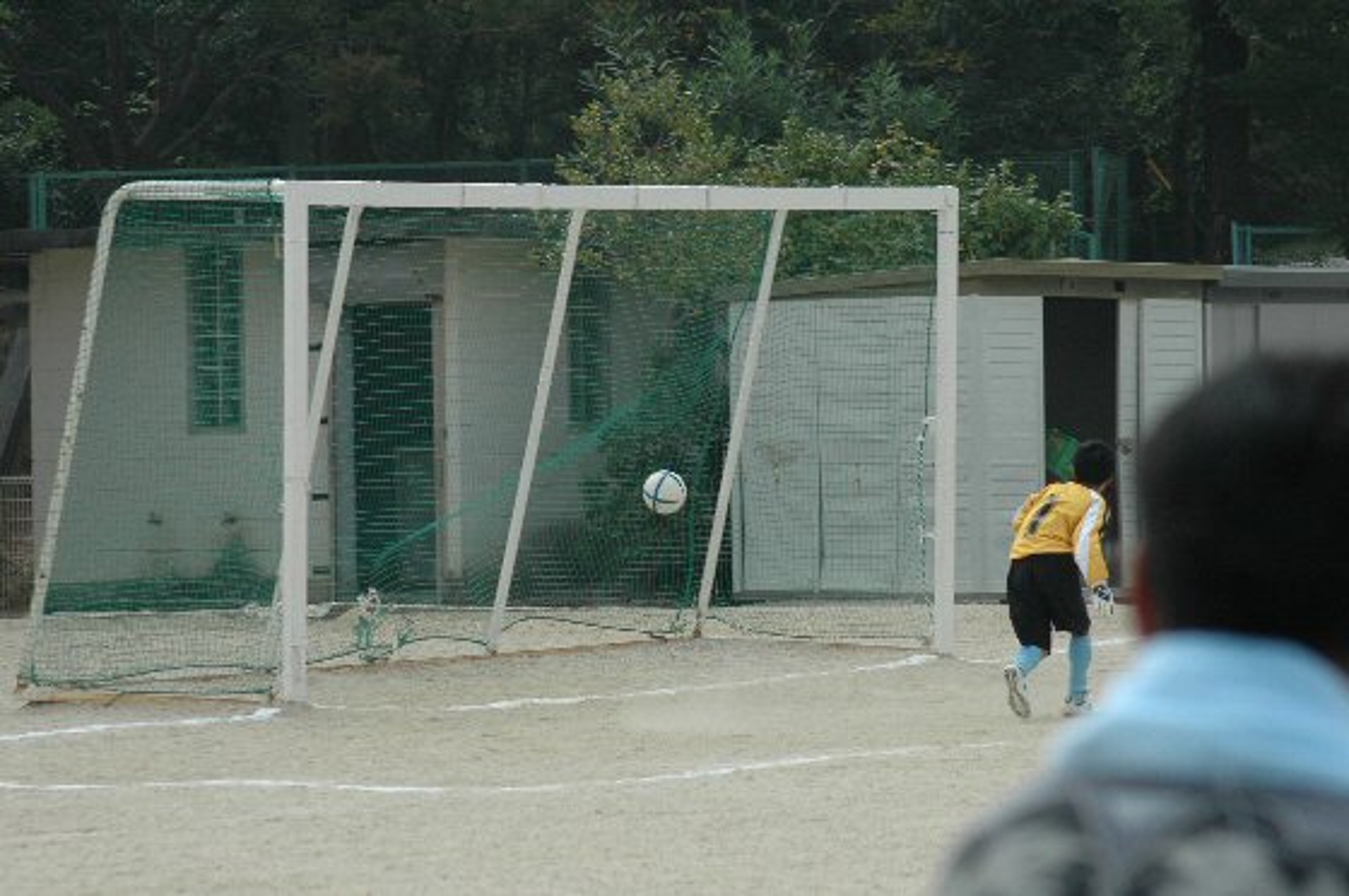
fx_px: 7579
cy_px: 448
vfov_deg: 6.8
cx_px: 674
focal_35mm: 202
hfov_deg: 10.2
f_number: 7.1
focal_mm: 135
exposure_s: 1/800
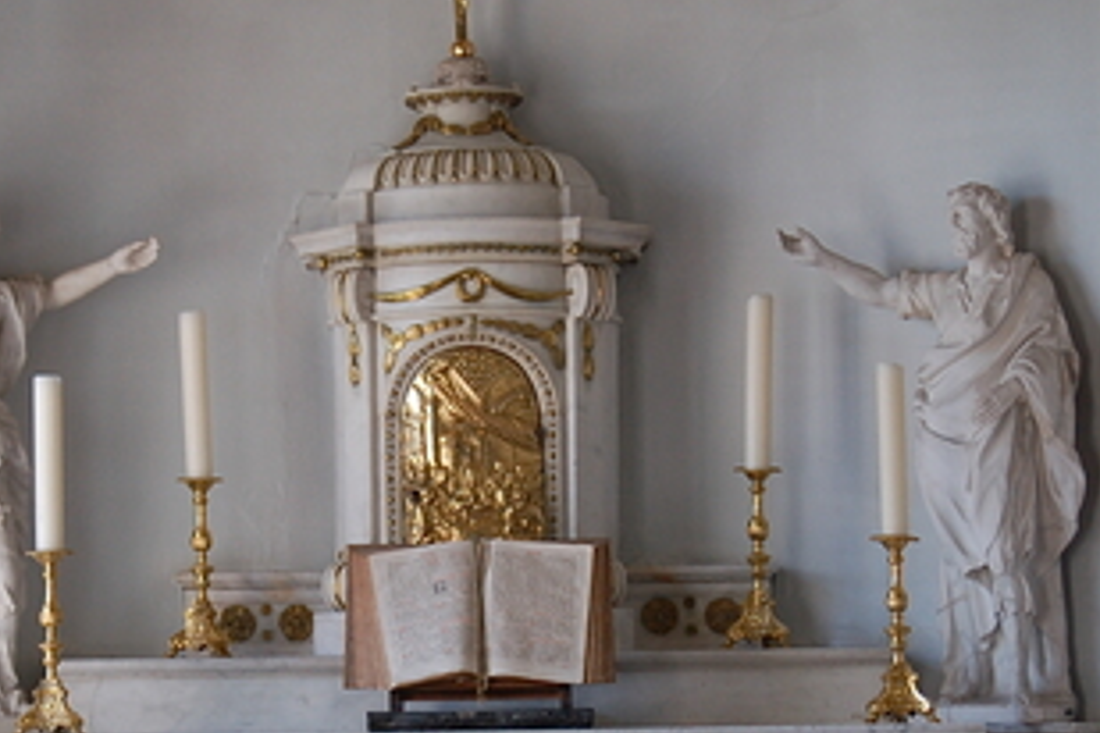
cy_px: 642
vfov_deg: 8.6
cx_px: 498
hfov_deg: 12.8
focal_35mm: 160
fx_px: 4888
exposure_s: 1/125
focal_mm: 55
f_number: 5.6
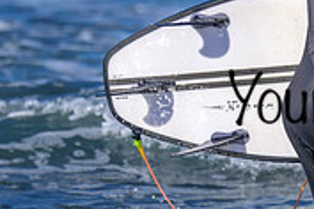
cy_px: 59
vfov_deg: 0.5
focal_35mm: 2808
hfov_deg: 0.7
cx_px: 376
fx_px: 24490
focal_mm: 800
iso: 250
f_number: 6.3
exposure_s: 1/2000
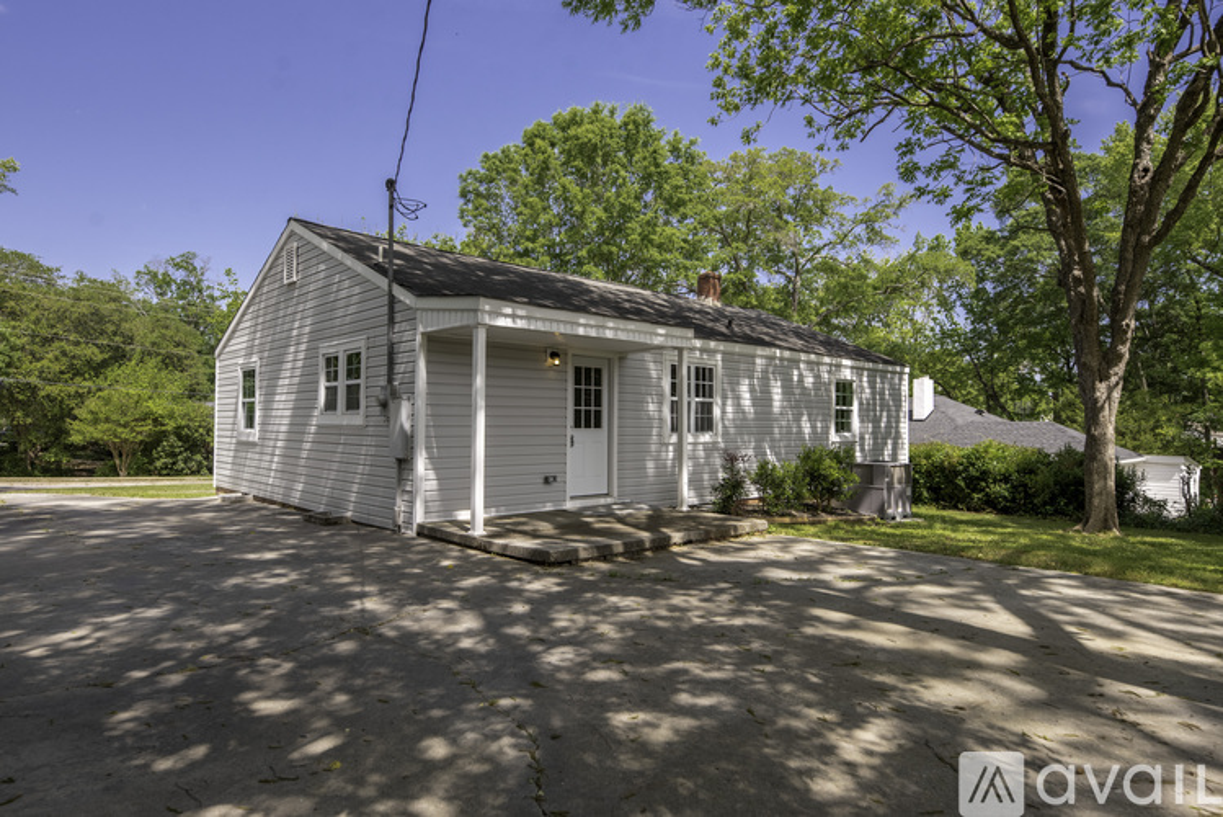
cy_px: 408
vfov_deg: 59.5
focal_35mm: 21
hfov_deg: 81.2
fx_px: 714
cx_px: 612
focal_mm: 21
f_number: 6.3
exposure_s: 1/4000
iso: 320
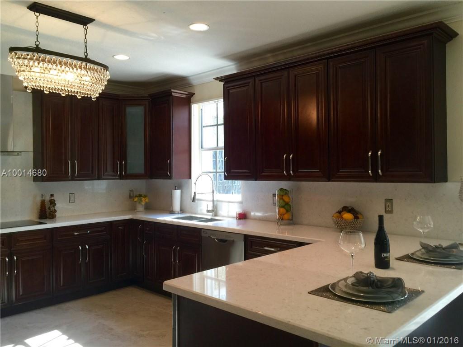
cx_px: 232
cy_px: 174
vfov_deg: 48.2
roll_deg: -1.0
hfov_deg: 61.7
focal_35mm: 29
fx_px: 388
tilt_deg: -0.2
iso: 32
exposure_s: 1/30
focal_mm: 4.15
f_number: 2.2
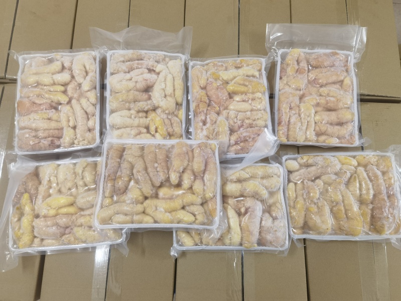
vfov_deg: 51.4
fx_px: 313
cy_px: 150
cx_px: 200
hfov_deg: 65.3
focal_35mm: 27
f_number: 1.9
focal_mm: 6.67
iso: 160
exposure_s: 1/50
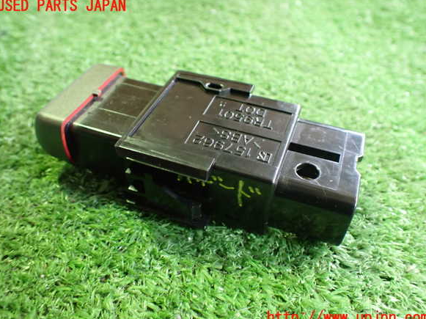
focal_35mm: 31
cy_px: 162
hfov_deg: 58.4
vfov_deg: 45.4
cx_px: 213
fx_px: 381
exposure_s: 1/30
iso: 800
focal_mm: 5.4
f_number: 2.3
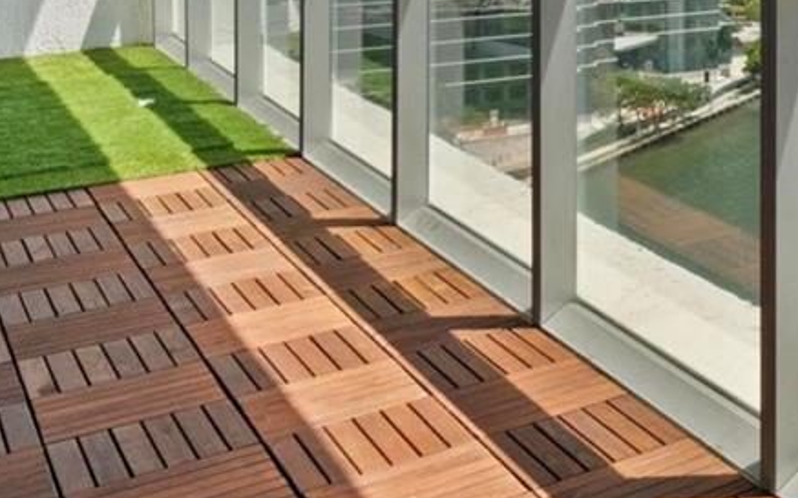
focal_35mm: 56
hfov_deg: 24.9
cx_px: 1278
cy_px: -204
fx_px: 1218
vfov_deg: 20.5
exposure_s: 1/50
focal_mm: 10
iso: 250
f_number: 9
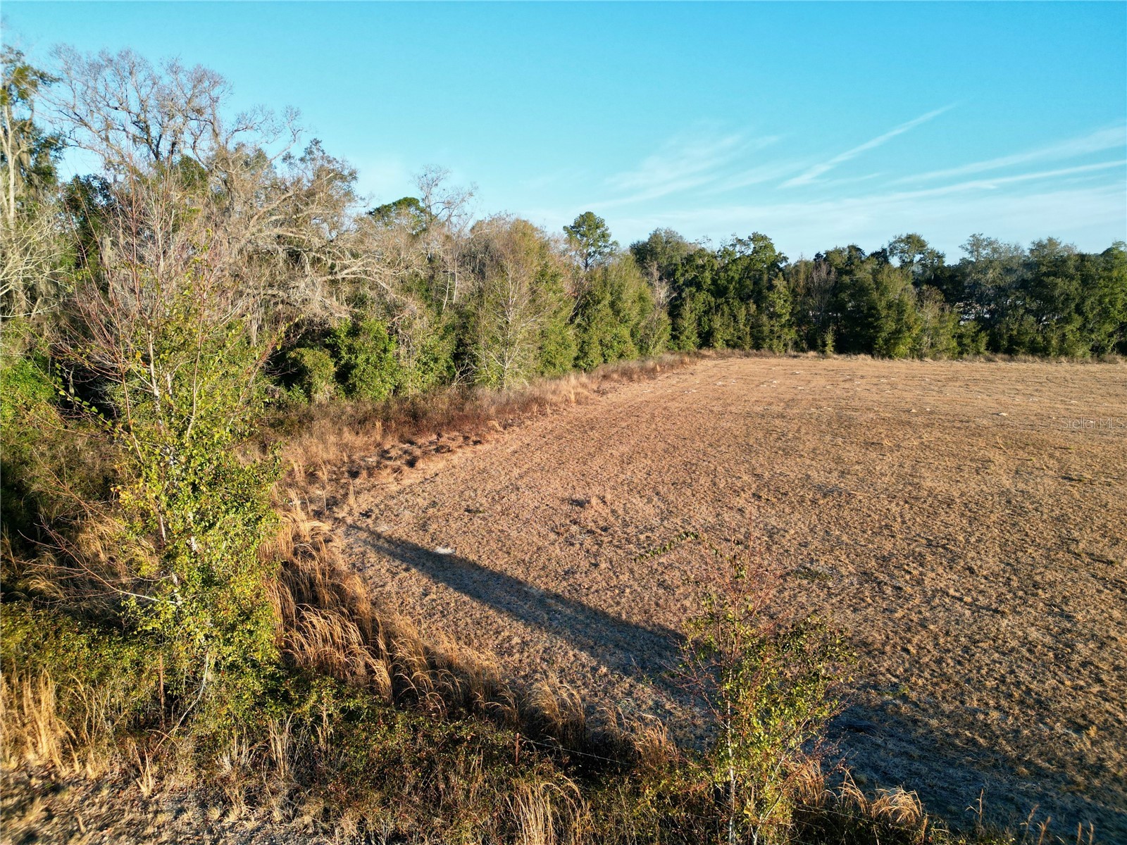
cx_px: 564
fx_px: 781
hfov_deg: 71.6
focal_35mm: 24
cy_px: 422
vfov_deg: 56.8
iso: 200
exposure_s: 1/1250
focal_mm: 6.72
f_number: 1.7
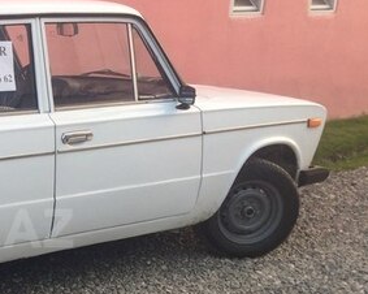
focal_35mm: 66
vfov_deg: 22.8
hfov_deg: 26.0
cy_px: 228
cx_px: -60
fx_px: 718
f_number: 2.2
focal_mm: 4.15
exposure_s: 1/124
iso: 32
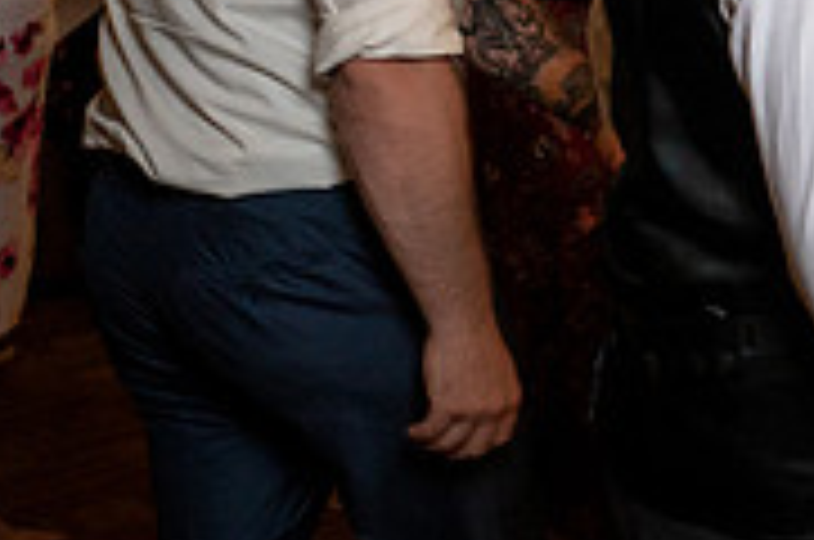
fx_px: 2122
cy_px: -173
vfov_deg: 13.9
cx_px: 1138
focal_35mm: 94
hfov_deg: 19.5
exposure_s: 1/200
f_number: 5.6
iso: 2000
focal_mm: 29
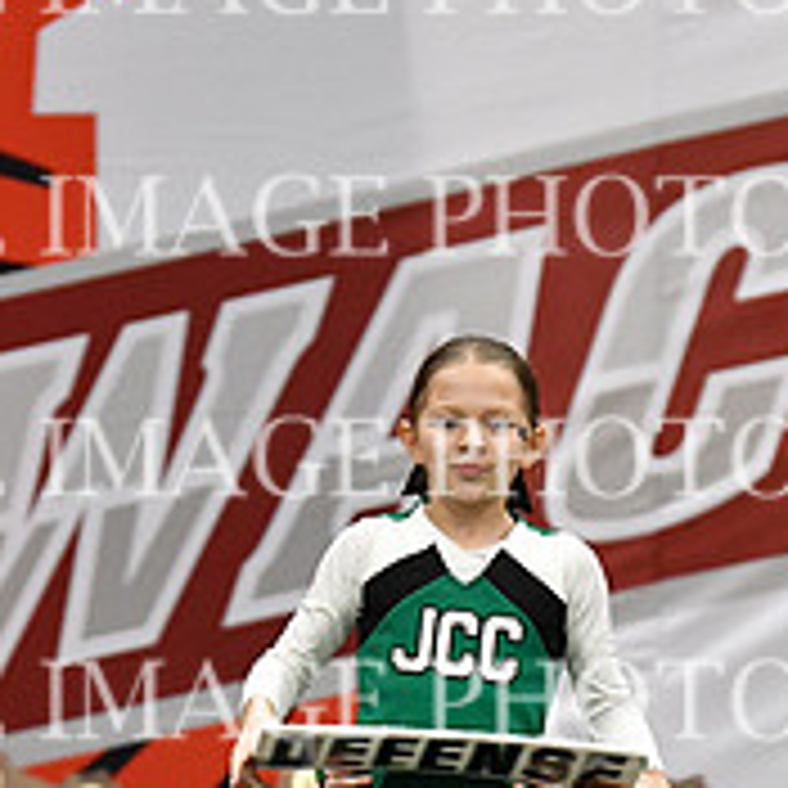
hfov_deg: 2.9
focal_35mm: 613
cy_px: 1063
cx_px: 394
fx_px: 15788
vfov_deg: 2.9
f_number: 2.8
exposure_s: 1/800
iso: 4000
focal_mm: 145
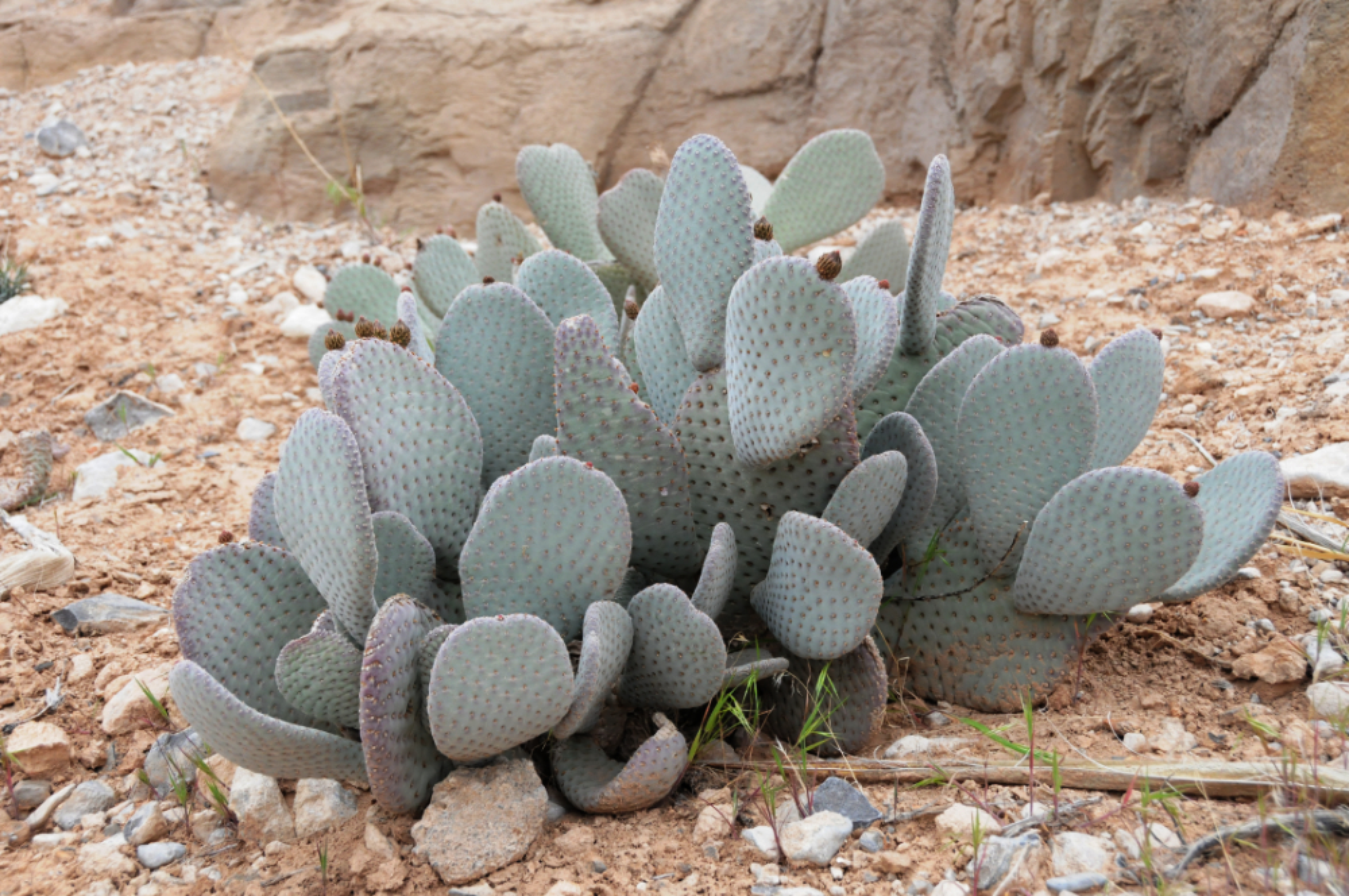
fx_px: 1909
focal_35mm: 51
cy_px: 448
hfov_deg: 38.9
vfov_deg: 26.4
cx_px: 674
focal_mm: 34
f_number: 8
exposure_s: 1/640
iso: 800
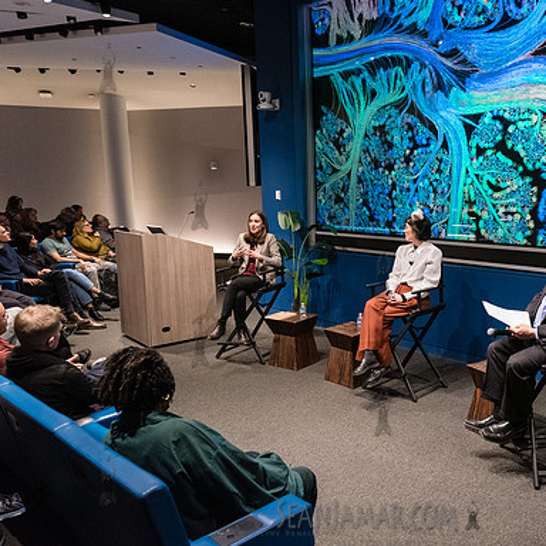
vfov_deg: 51.1
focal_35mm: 32
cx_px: 392
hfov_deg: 49.6
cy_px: 274
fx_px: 571
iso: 6400
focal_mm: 24
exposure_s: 1/200
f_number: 4
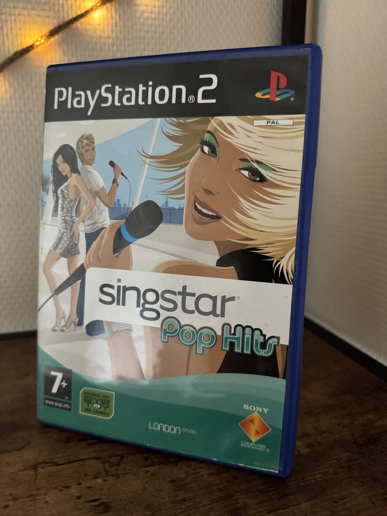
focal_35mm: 24
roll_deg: -0.6
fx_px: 358
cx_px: 194
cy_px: 258
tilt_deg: -12.7
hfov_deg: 56.8
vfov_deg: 71.6
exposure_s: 1/36
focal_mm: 6.76
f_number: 1.78
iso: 1000
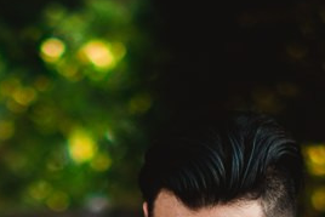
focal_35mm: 649
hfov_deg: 3.2
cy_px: 813
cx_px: 73
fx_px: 5862
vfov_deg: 2.1
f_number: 2
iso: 100
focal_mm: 85
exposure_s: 1/800
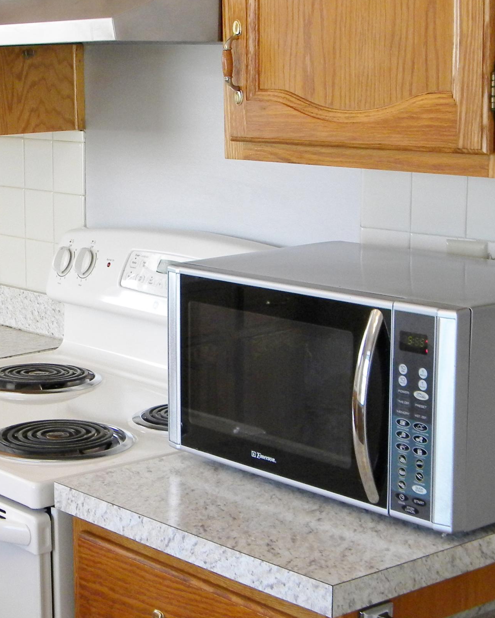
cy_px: 332
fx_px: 1373
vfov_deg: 25.4
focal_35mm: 75
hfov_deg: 20.2
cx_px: 81
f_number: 3.8
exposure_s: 1/60
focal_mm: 7.3
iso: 198
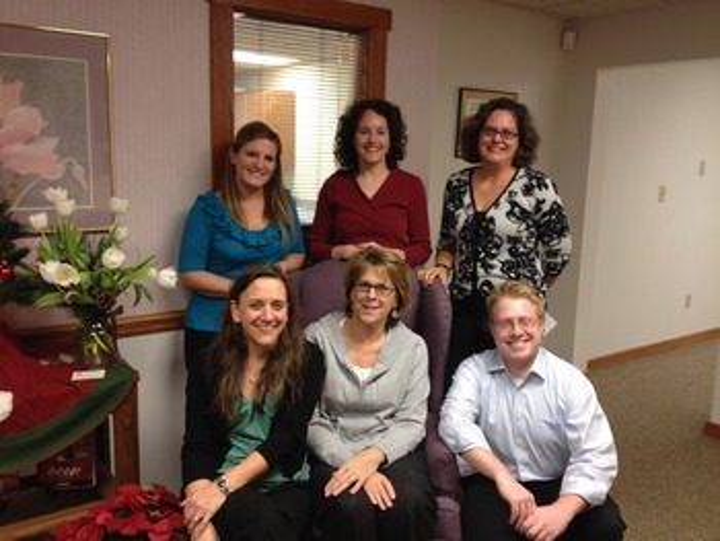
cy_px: 270
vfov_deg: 40.7
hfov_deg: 52.6
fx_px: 728
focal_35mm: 35
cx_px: 360
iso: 64
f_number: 2.4
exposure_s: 1/20
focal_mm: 4.28
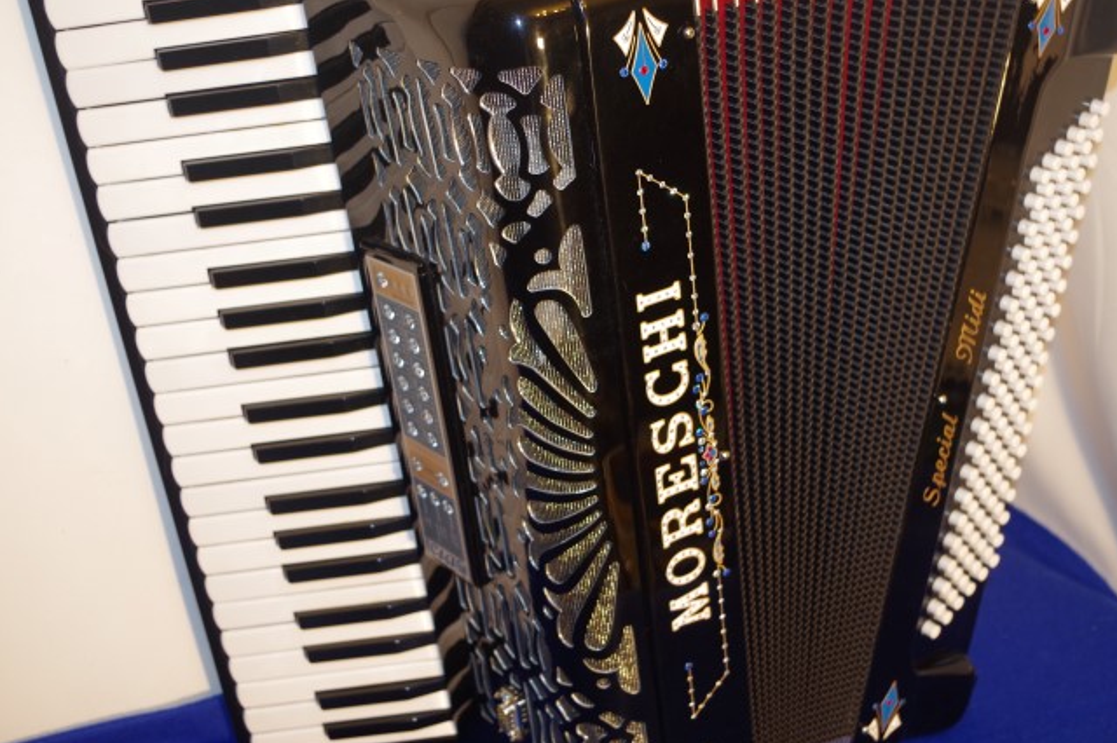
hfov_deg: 43.5
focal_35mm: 45
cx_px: 628
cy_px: 322
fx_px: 1395
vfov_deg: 29.8
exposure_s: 1/100
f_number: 4
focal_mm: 24.38
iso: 400
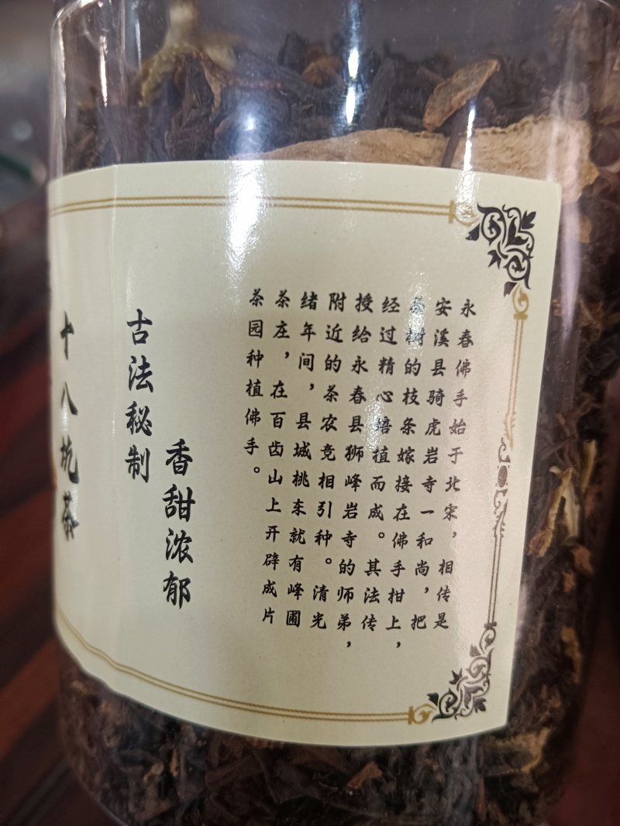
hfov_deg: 53.1
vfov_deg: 67.3
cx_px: 310
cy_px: 413
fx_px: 621
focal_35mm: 26
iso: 1050
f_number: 1.8
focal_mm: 3.96
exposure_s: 1/25
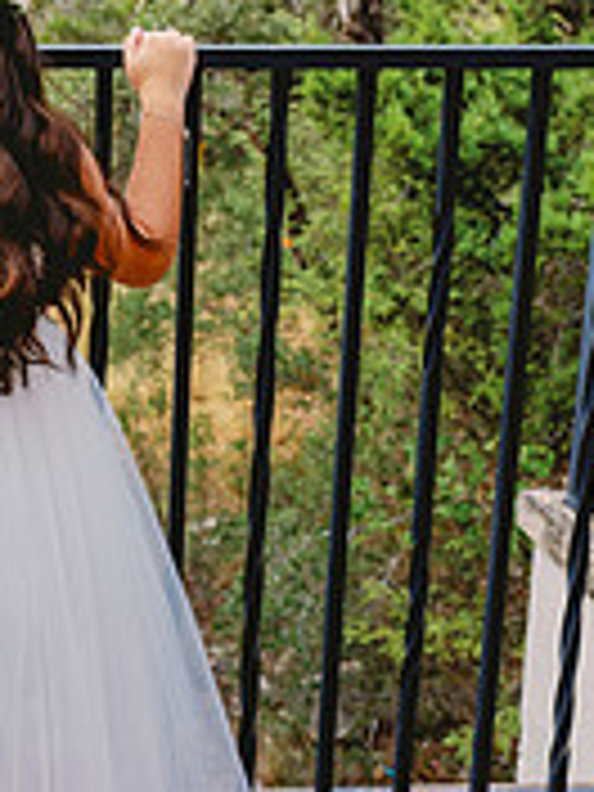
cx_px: -32
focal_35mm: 59
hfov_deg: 23.5
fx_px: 1350
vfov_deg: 32.0
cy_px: 189
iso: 100
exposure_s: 1/320
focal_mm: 24
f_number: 3.5
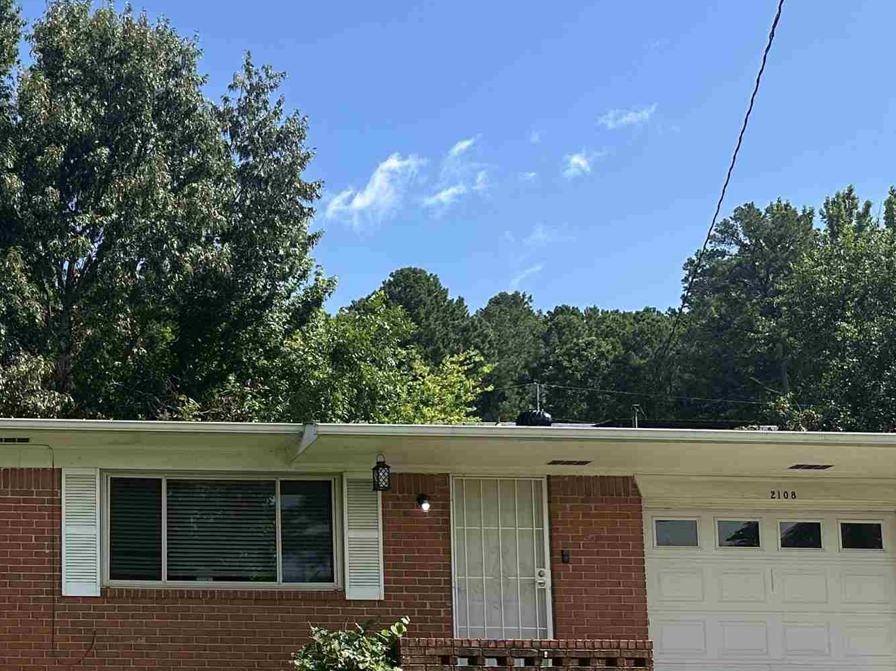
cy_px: 573
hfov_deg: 32.5
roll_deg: -0.1
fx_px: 1423
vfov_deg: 25.9
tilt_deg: +6.7
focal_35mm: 55
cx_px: 28
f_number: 1.78
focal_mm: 6.86
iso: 80
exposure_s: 1/2591
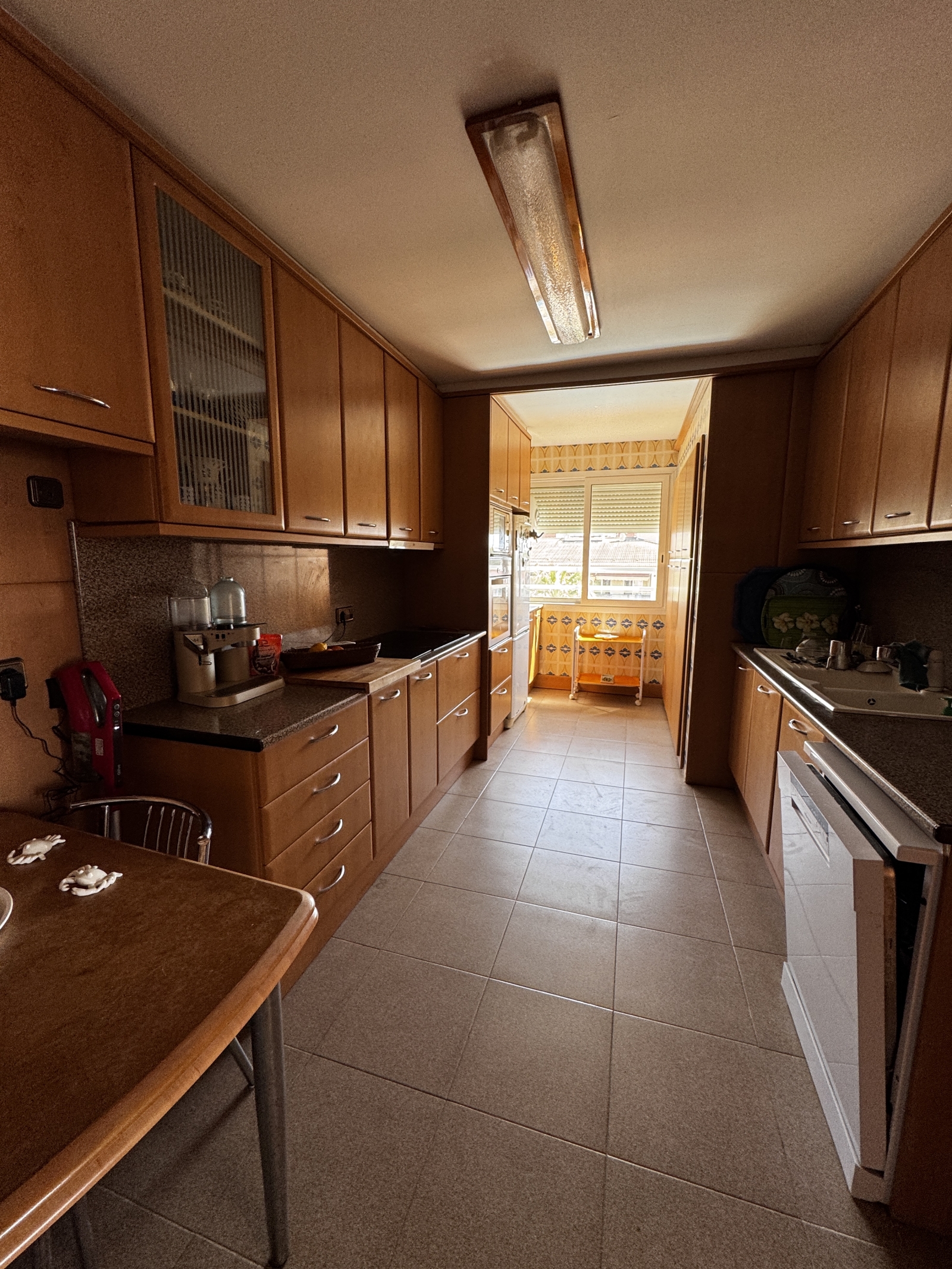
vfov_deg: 102.1
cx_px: 476
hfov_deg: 85.7
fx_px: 513
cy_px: 634
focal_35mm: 14
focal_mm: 2.22
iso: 100
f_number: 2.2
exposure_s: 1/99
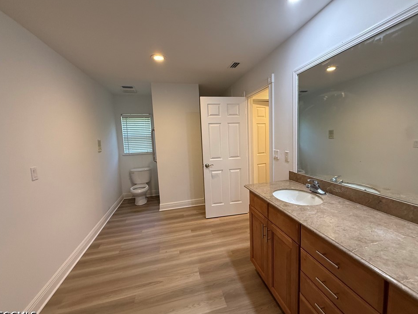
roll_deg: +2.5
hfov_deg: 98.1
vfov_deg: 81.7
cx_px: 219
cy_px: 155
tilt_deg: -5.0
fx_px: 181
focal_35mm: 15
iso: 320
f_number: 2.2
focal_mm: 2.22
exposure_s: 1/120
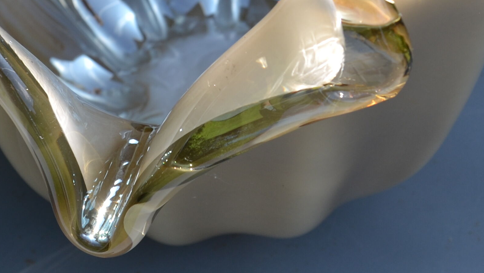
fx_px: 1758
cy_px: -66
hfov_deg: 15.7
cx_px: 251
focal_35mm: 137
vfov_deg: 8.7
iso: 100
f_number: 5.6
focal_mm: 30
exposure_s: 1/125
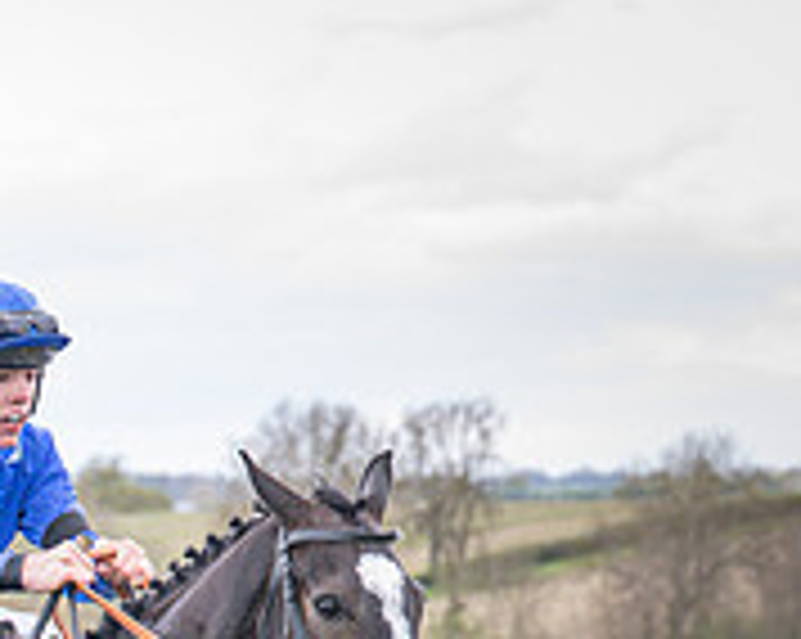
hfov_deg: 6.1
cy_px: 1054
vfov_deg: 4.9
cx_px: -468
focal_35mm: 312
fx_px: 7388
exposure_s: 1/800
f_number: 4
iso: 500
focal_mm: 70
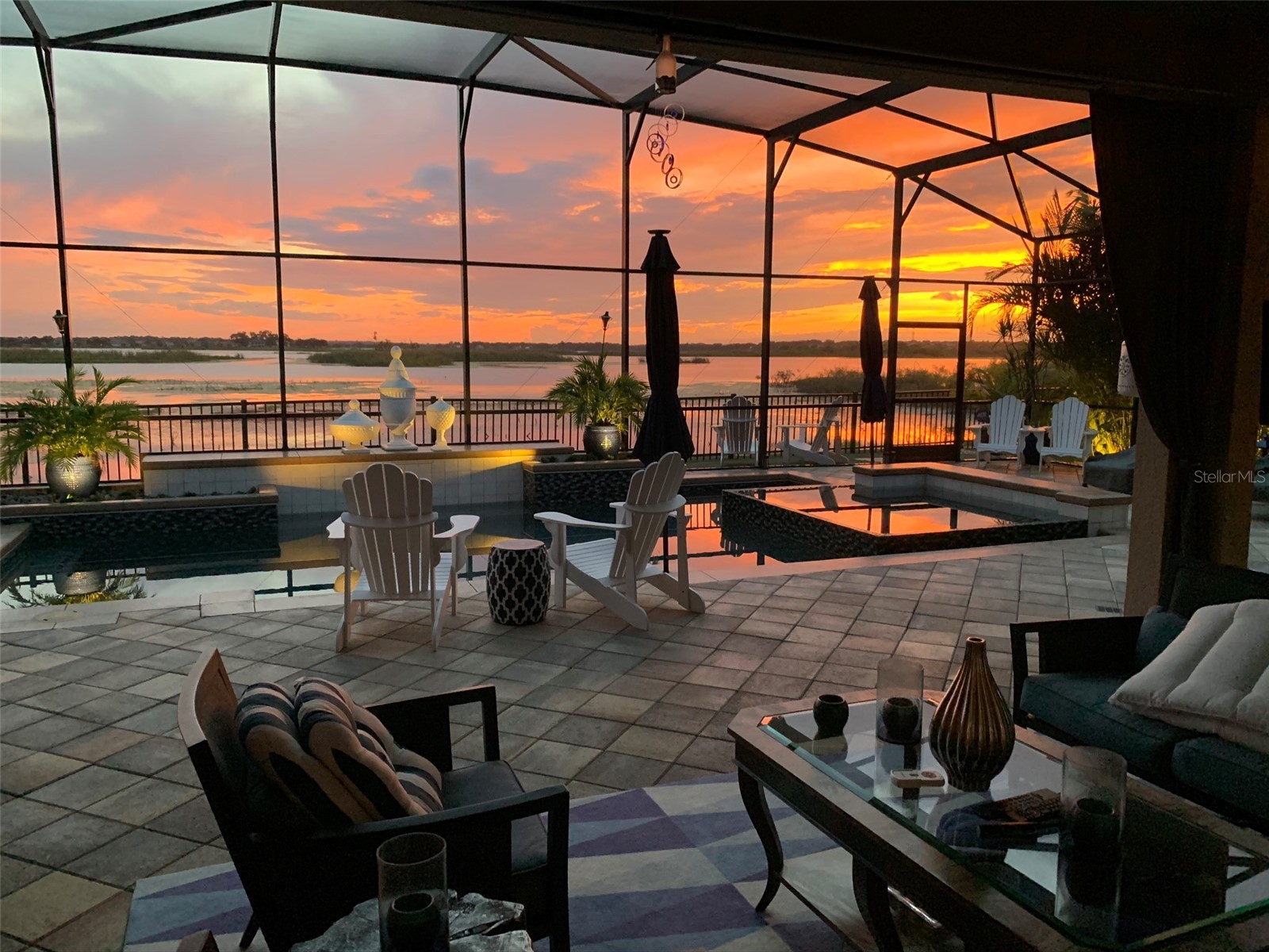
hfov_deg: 67.3
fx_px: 953
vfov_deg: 53.1
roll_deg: +0.2
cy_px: 476
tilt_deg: -7.8
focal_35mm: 26
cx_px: 634
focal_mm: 4.25
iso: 400
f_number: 1.8
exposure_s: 1/57
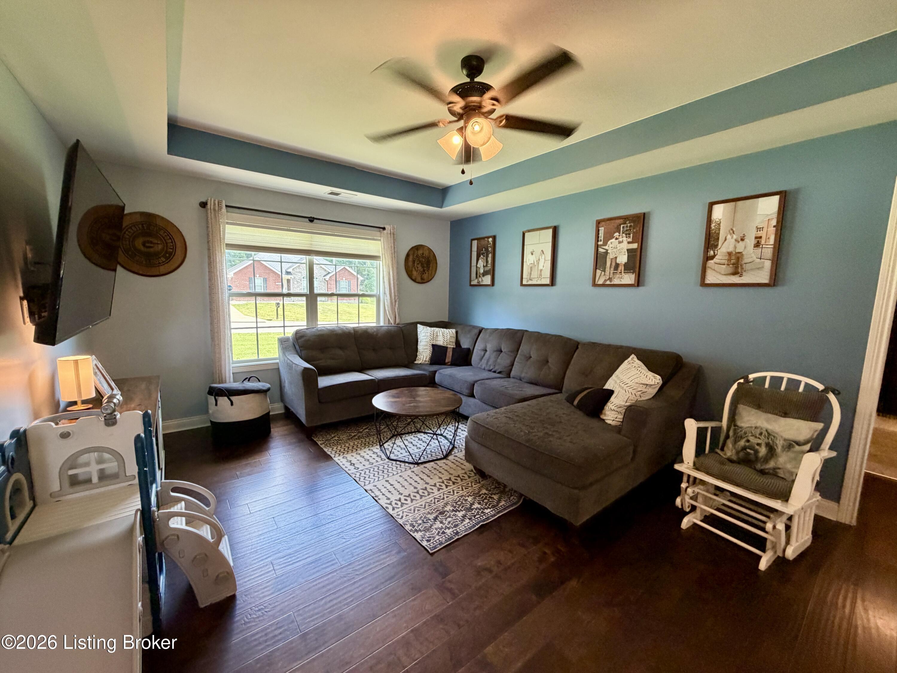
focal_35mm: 14
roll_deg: -1.1
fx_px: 363
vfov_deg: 85.7
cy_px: 336
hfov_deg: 102.1
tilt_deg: -7.6
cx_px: 448
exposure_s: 1/60
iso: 250
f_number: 2.2
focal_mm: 2.22
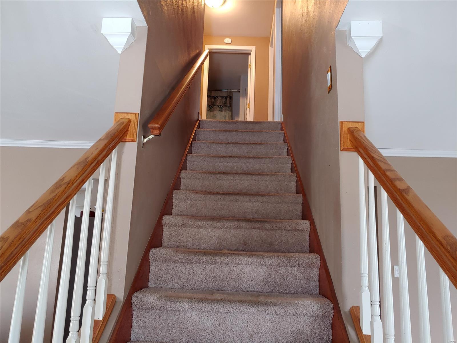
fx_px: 330
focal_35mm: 25
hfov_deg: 69.4
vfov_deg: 54.9
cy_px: 172
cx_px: 228
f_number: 1.5
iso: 250
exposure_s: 1/60
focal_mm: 4.23
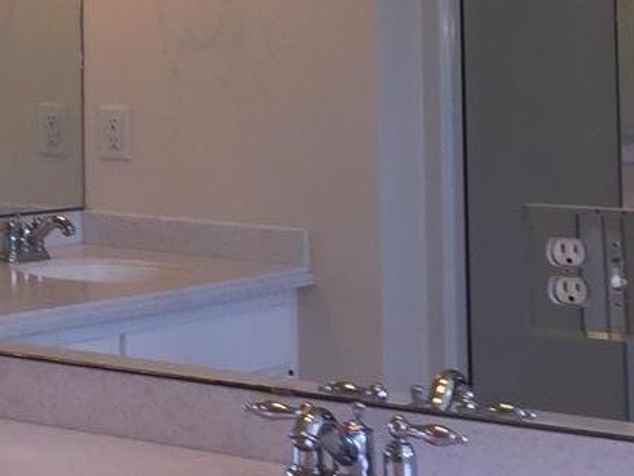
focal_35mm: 115
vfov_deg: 12.5
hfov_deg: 15.7
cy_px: -125
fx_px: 2106
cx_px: -323
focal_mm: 4.15
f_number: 2.2
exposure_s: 1/120
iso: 32
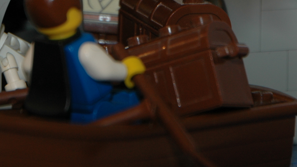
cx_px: 95
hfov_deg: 4.3
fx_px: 3962
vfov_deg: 2.4
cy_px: -51
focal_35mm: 503
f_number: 6
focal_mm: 130
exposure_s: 1/60
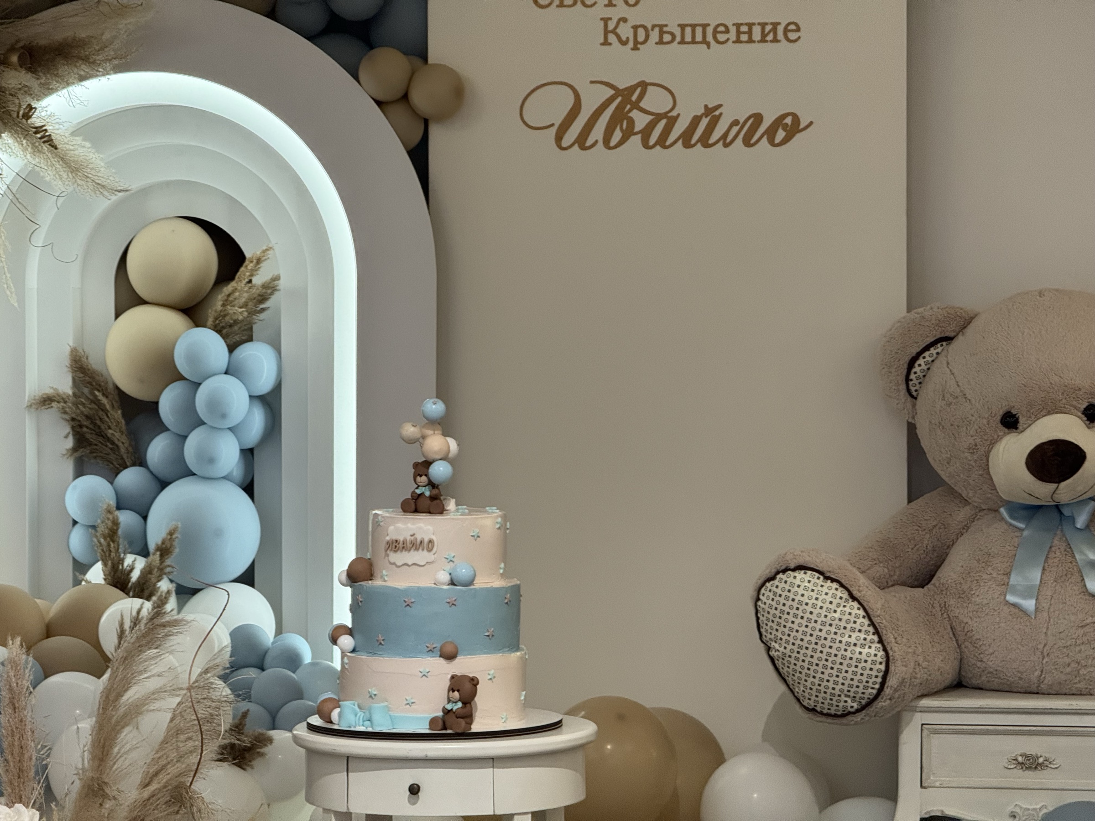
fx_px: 3796
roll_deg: +0.2
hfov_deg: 16.4
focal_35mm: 120
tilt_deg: -0.8
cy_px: 410
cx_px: 548
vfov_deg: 12.3
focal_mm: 15.66
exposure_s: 1/50
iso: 250
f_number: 2.8
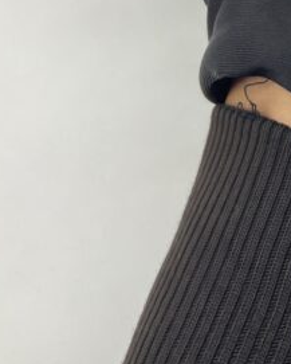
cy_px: -255
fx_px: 1033
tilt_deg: -49.0
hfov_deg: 15.2
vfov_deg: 17.0
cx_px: 390
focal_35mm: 96
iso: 64
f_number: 1.5
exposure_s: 1/100
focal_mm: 5.7
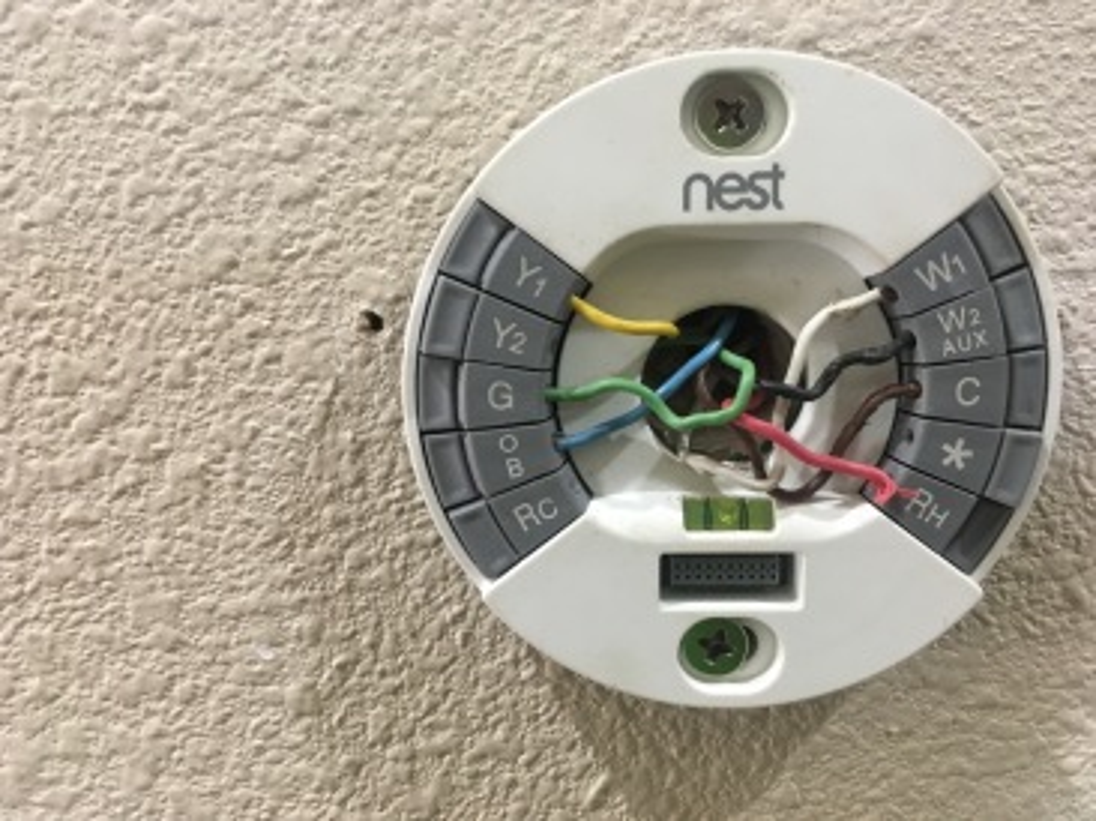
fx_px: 918
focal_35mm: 29
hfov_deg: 61.7
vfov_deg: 48.2
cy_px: 410
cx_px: 548
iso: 200
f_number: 2.2
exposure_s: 1/24
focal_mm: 4.15
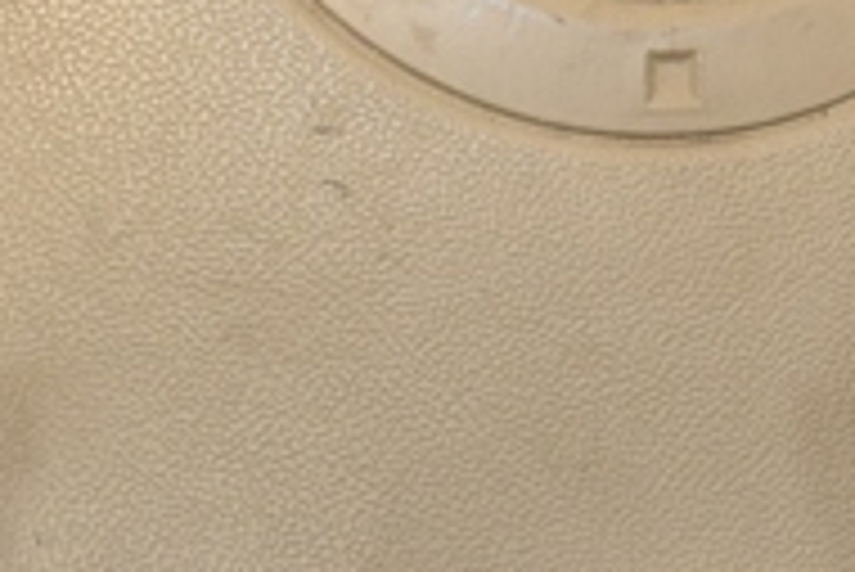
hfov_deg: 10.2
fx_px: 4801
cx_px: 540
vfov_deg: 6.8
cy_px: 9
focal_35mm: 202
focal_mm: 40
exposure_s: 1/200
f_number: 6.3
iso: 800
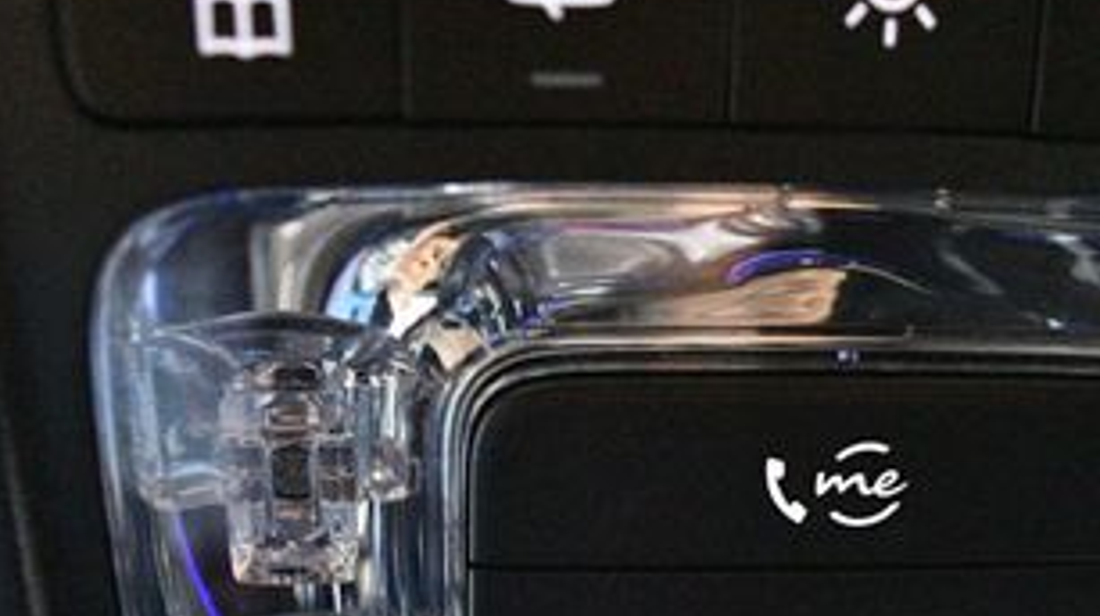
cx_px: 760
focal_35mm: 59
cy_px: 595
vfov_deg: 19.8
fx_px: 1719
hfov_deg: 35.0
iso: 11400
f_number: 3.5
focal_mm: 18
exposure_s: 1/60
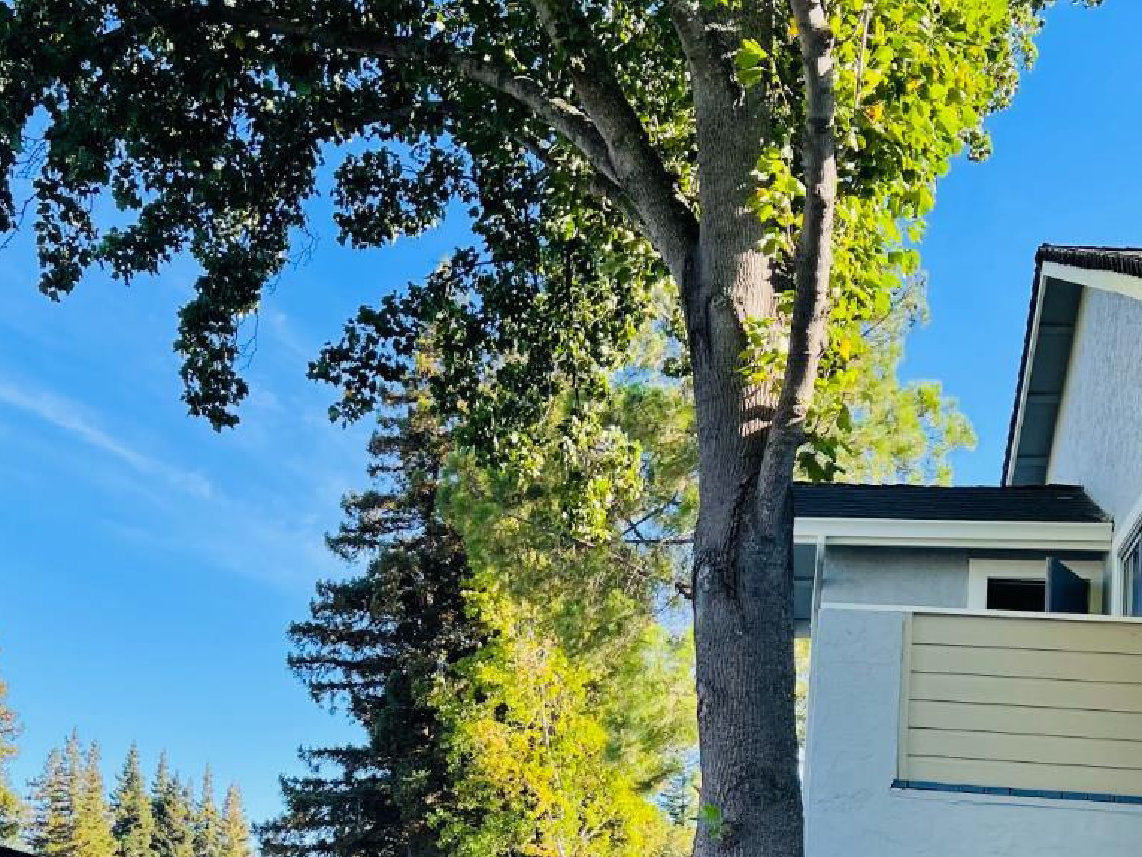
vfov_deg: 28.4
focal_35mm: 49
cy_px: 791
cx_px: 588
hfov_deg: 38.9
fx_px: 1617
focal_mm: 5.1
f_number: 1.6
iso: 32
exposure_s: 1/750
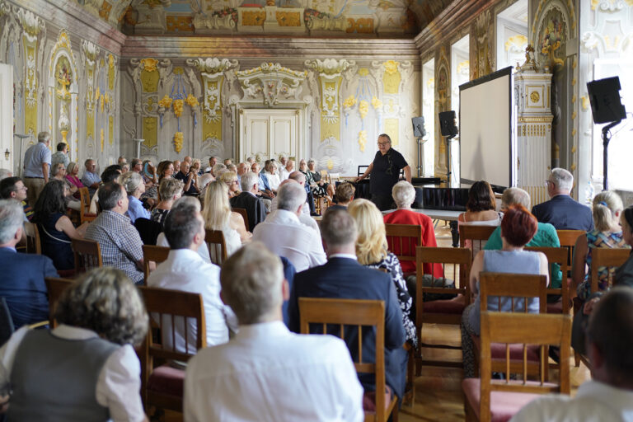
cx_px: 316
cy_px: 211
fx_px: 615
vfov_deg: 37.9
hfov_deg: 54.4
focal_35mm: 35
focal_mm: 35
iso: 320
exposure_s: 1/125
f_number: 1.8
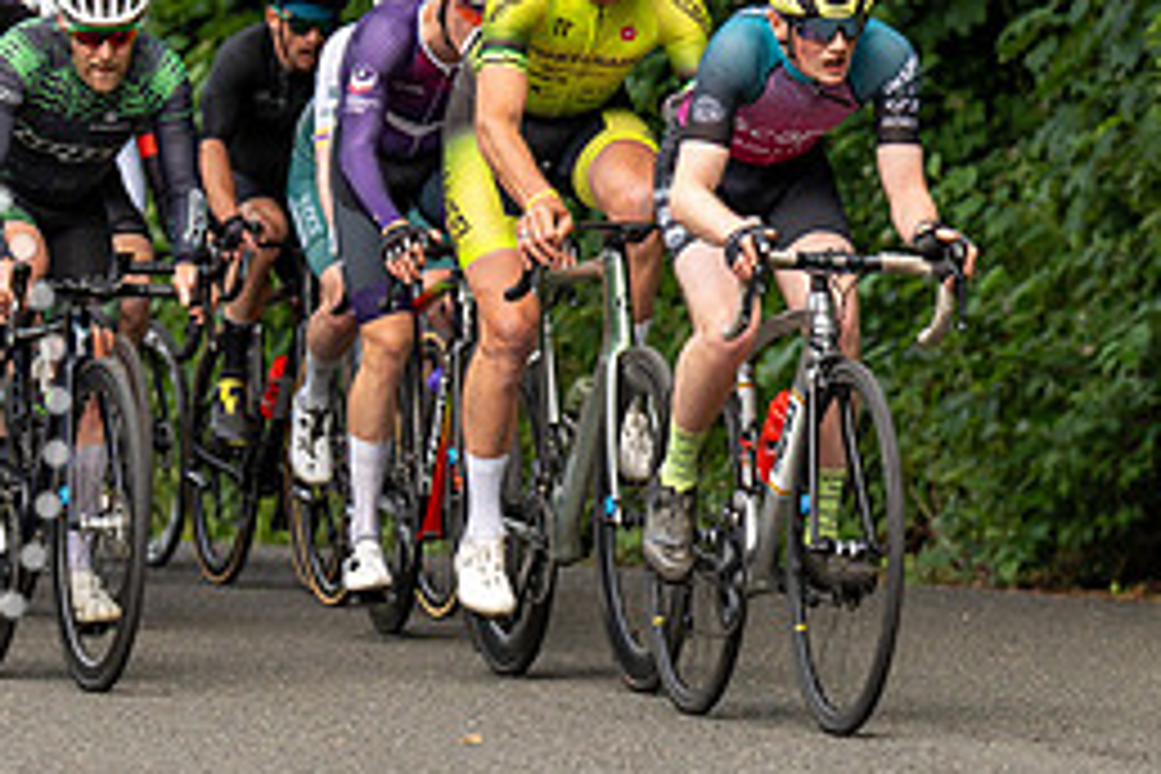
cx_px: 654
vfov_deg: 3.9
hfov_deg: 5.8
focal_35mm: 353
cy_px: 383
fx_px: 11383
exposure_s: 1/800
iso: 400
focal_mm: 127
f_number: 3.5
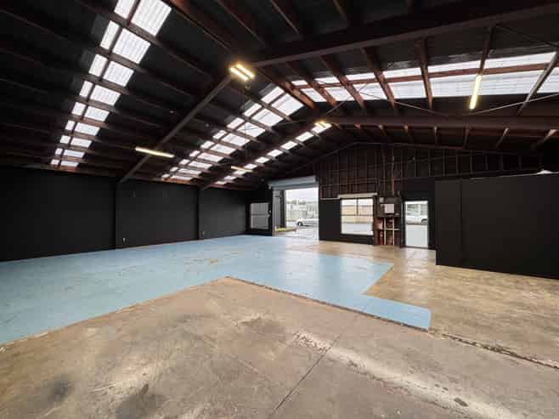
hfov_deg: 102.1
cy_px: 210
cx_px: 280
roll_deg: -0.2
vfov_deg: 85.6
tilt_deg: +0.7
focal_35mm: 14
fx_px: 226
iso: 64
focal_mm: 2.22
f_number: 2.2
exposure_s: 1/100
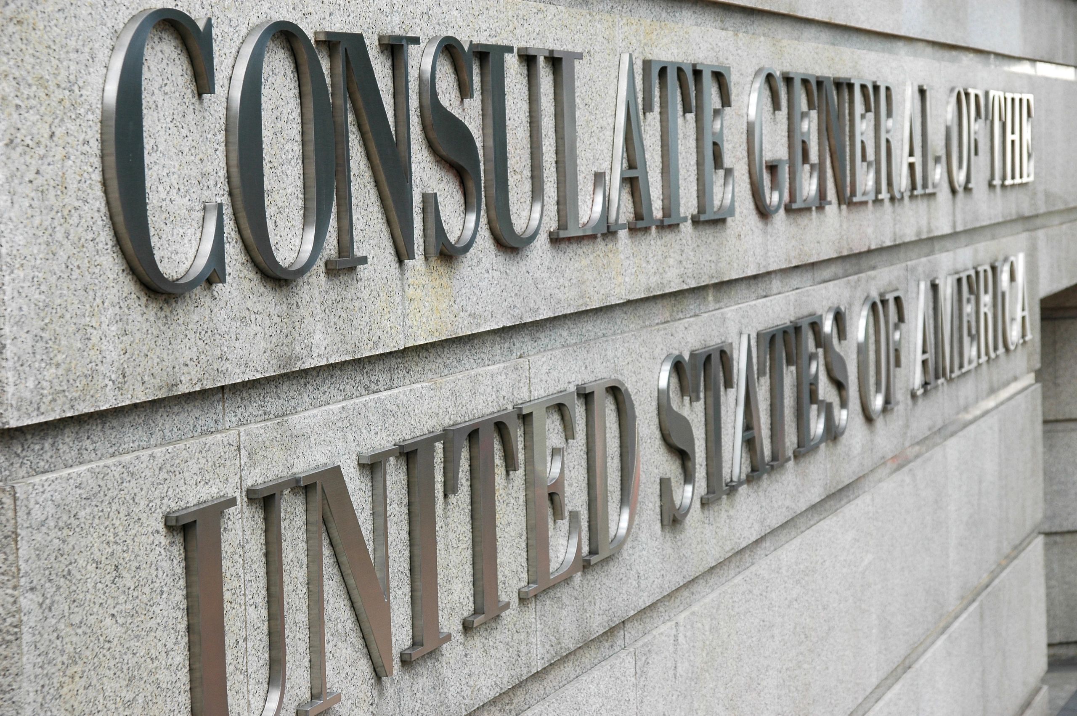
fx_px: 2466
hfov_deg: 24.6
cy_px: 358
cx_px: 538
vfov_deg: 16.5
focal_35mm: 82
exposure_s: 1/250
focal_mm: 55
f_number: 6.3
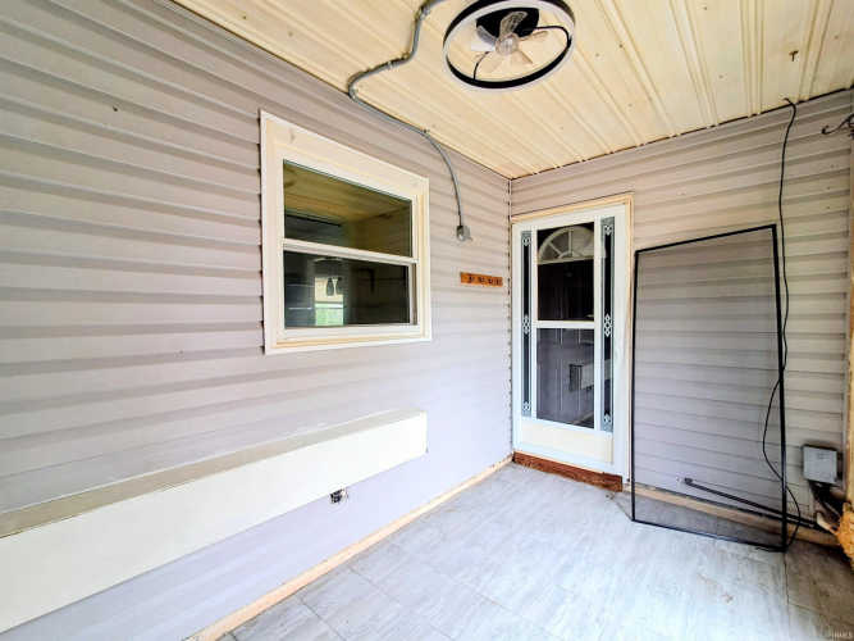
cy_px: 320
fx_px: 395
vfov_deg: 78.1
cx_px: 427
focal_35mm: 16
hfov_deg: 94.5
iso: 80
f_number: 2.2
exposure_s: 1/40
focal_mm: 1.64
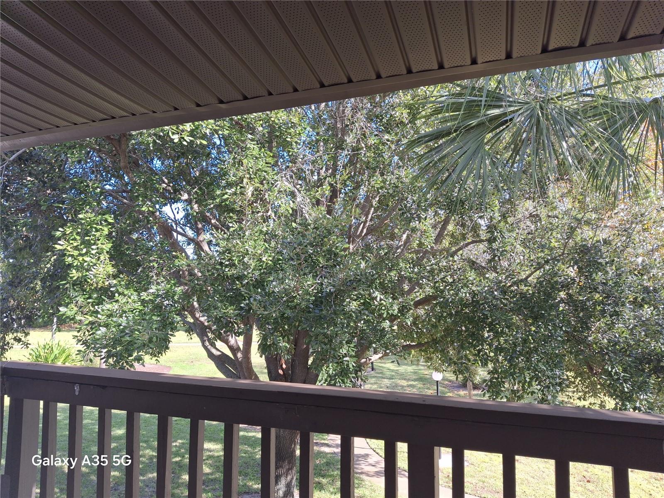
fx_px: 480
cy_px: 249
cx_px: 332
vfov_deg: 54.9
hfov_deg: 69.4
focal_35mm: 25
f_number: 1.8
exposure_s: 1/278
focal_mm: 4.69
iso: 25
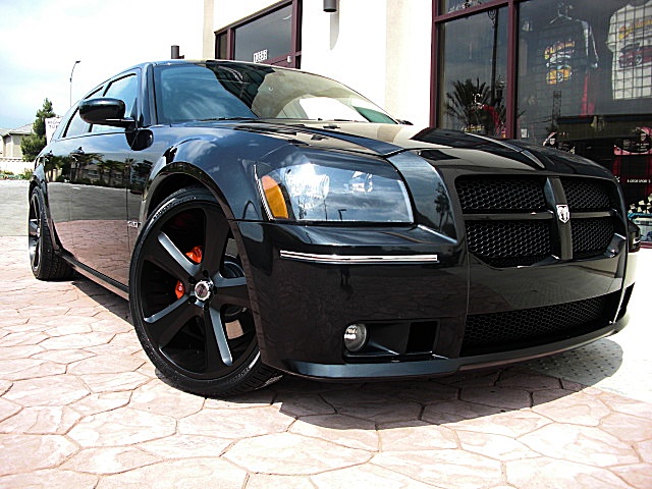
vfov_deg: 39.7
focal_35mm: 36
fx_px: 678
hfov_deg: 51.4
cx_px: 326
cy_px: 244
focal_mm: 6.3
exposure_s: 1/500
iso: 50
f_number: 2.8
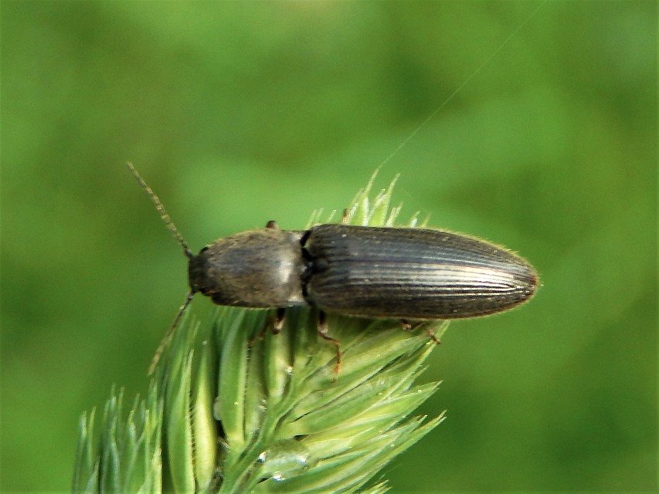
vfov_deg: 14.2
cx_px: 330
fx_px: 1980
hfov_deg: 18.9
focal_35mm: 104
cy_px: 247
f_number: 4.5
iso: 125
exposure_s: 1/125
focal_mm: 18.7
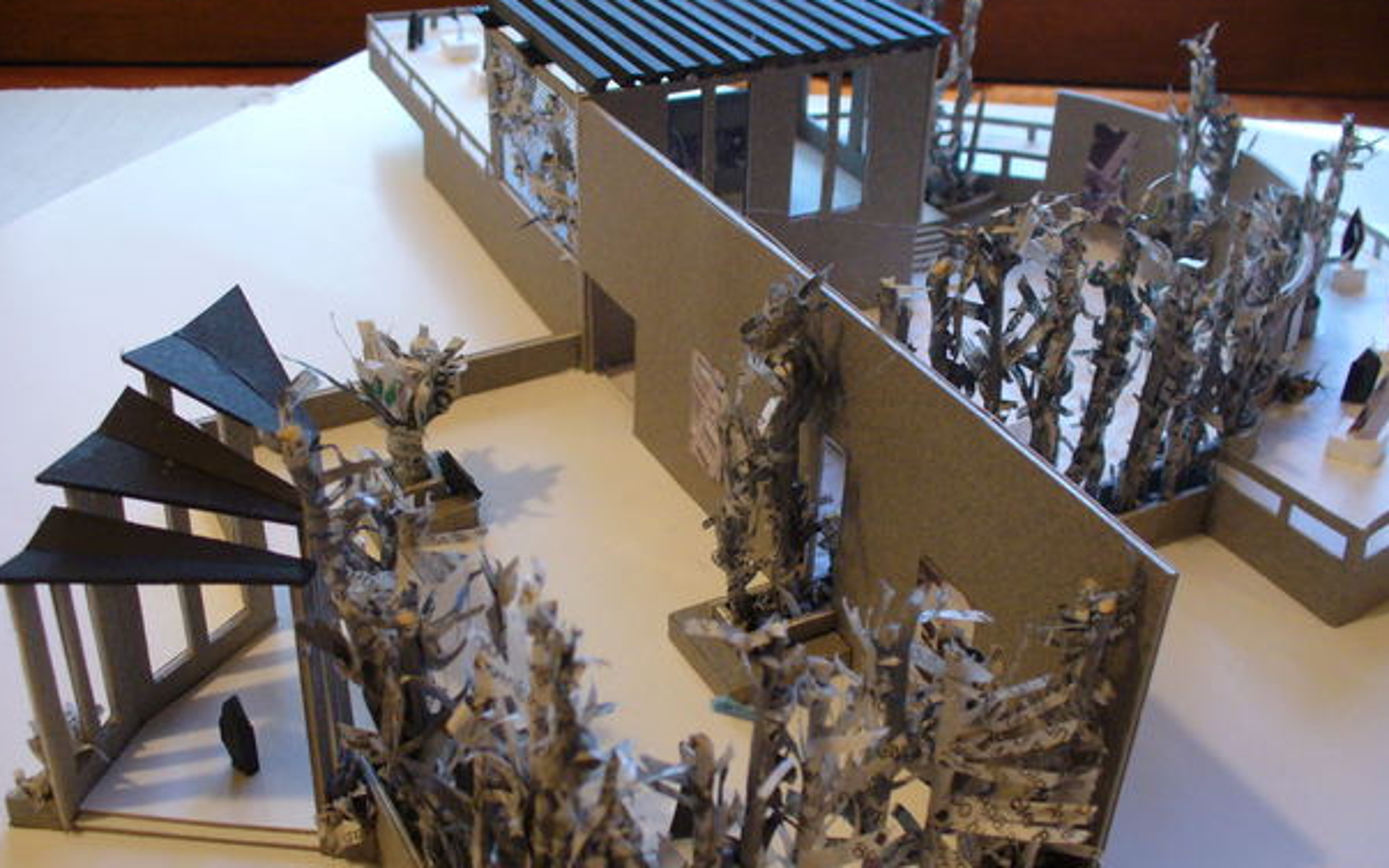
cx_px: 685
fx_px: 1514
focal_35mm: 40
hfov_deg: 49.3
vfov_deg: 32.0
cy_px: 496
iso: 200
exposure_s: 1/20
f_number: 2.8
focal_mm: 6.1
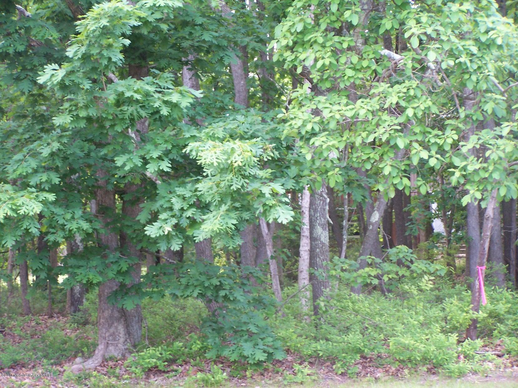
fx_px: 1571
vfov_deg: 14.1
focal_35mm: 105
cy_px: 194
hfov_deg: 18.7
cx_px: 259
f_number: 3.2
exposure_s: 1/45
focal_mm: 17.5
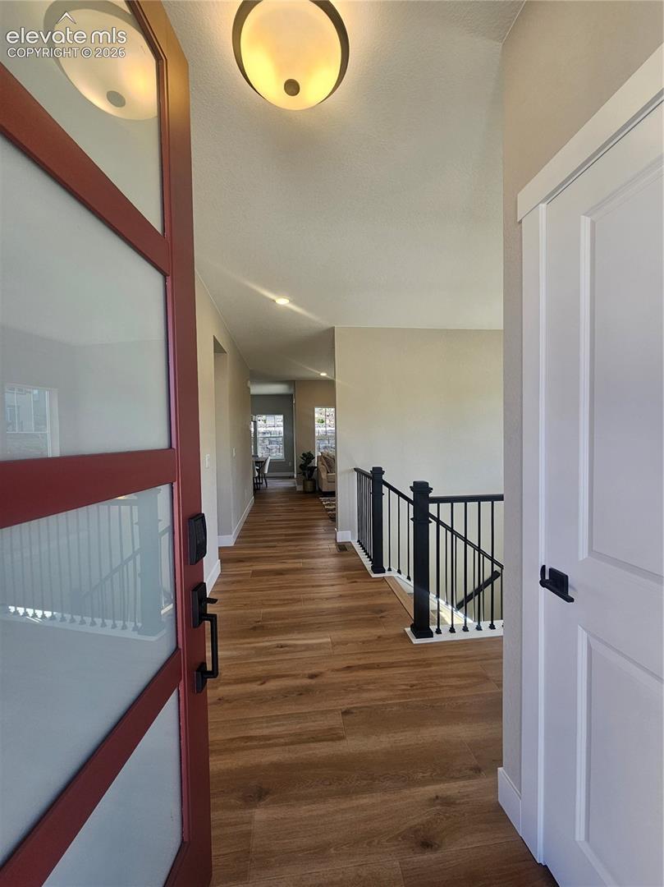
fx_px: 333
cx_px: 332
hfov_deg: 89.9
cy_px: 444
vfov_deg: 106.2
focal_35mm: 13
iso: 50
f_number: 2.2
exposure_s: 1/120
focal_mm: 2.2
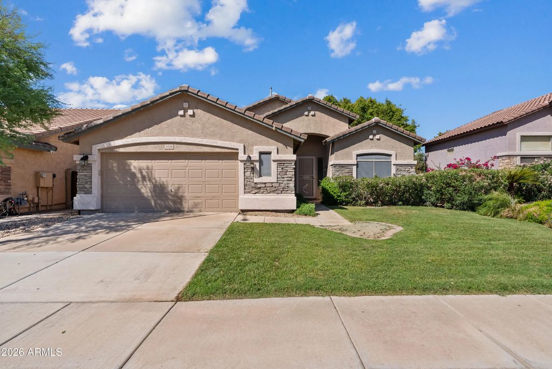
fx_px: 245
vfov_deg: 73.8
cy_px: 184
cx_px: 276
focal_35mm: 16
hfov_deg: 96.7
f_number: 8
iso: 100
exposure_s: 1/160
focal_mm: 16
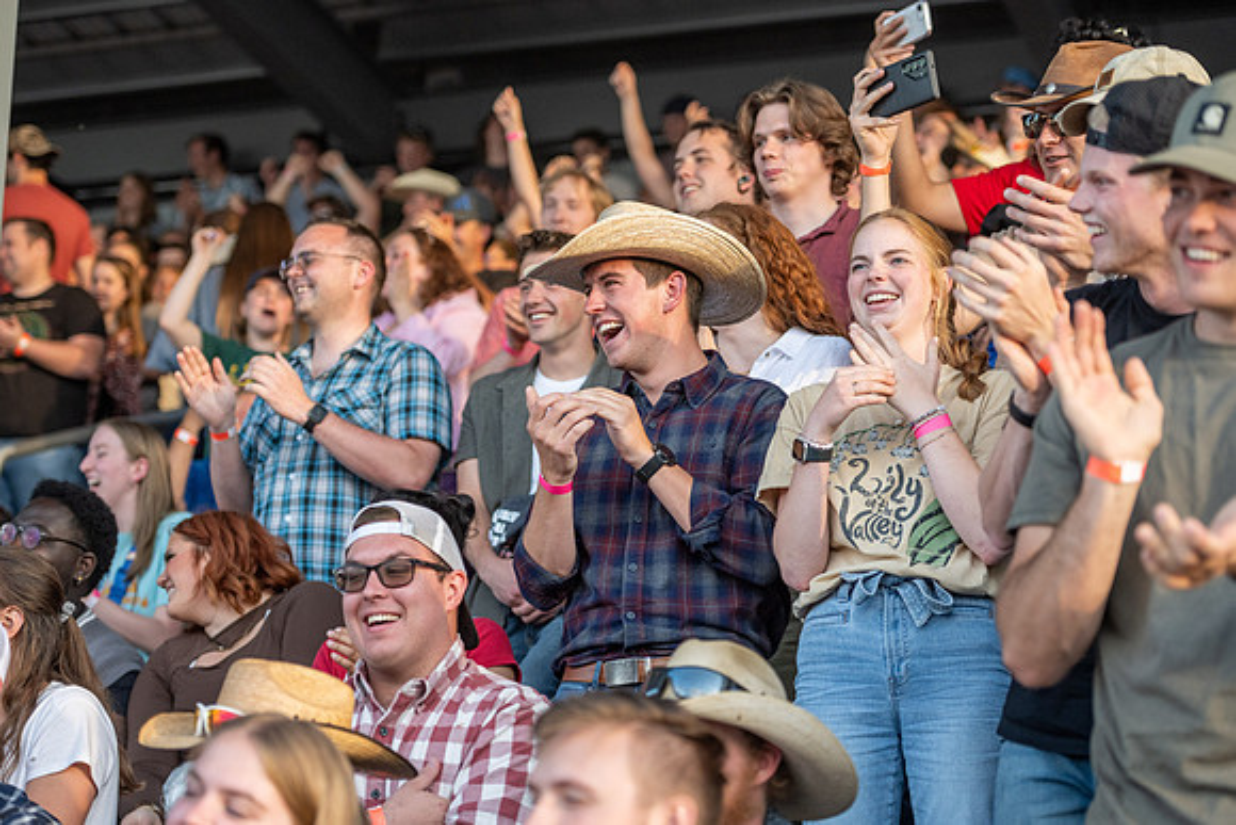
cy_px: 430
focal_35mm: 90
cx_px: 589
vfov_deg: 15.1
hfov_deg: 22.5
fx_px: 3104
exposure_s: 1/800
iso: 320
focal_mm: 86
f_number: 2.8
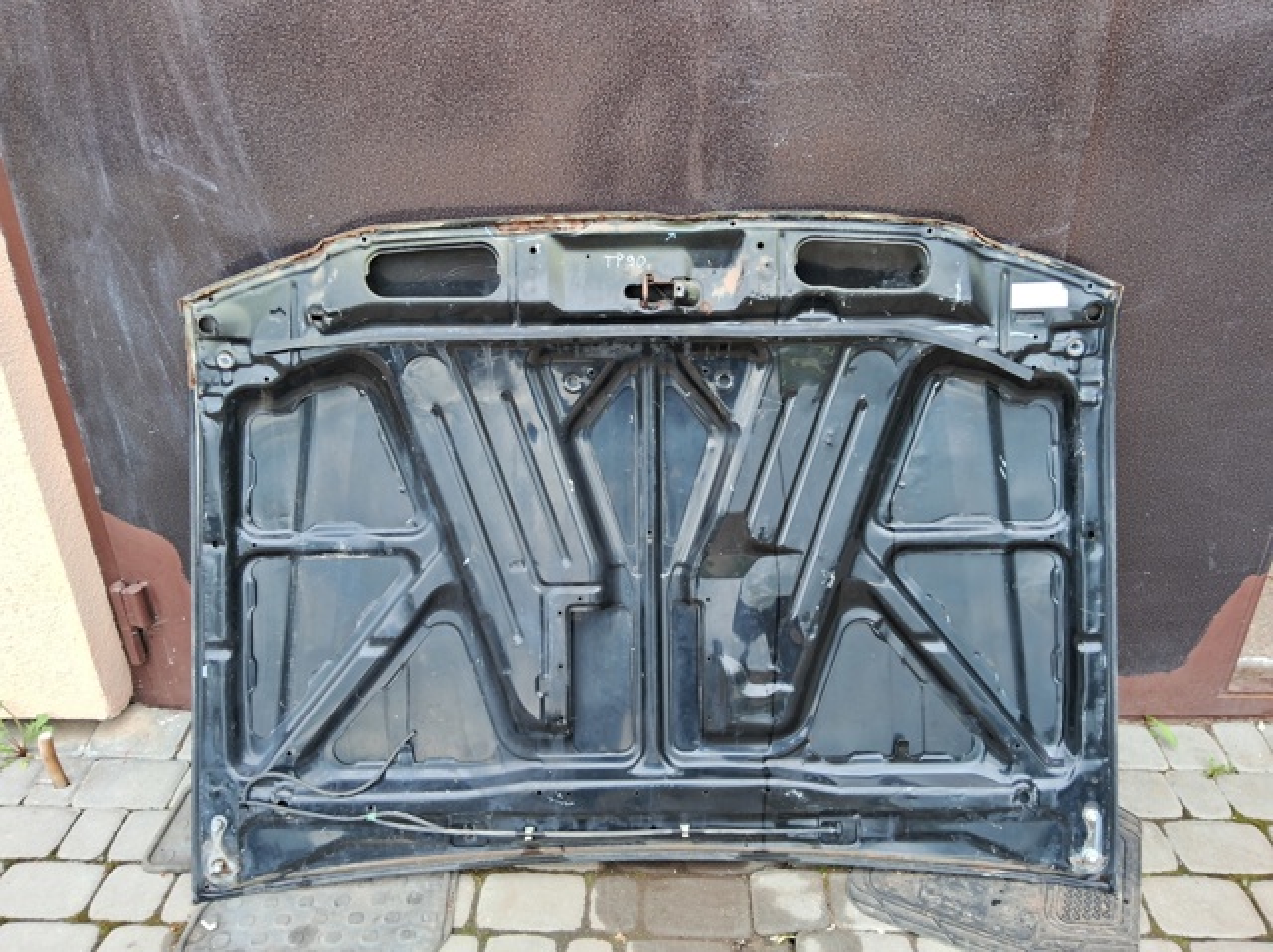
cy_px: 476
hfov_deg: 67.3
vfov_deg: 53.0
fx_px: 955
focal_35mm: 26
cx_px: 636
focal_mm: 3.98
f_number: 1.8
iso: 32
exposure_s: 1/100
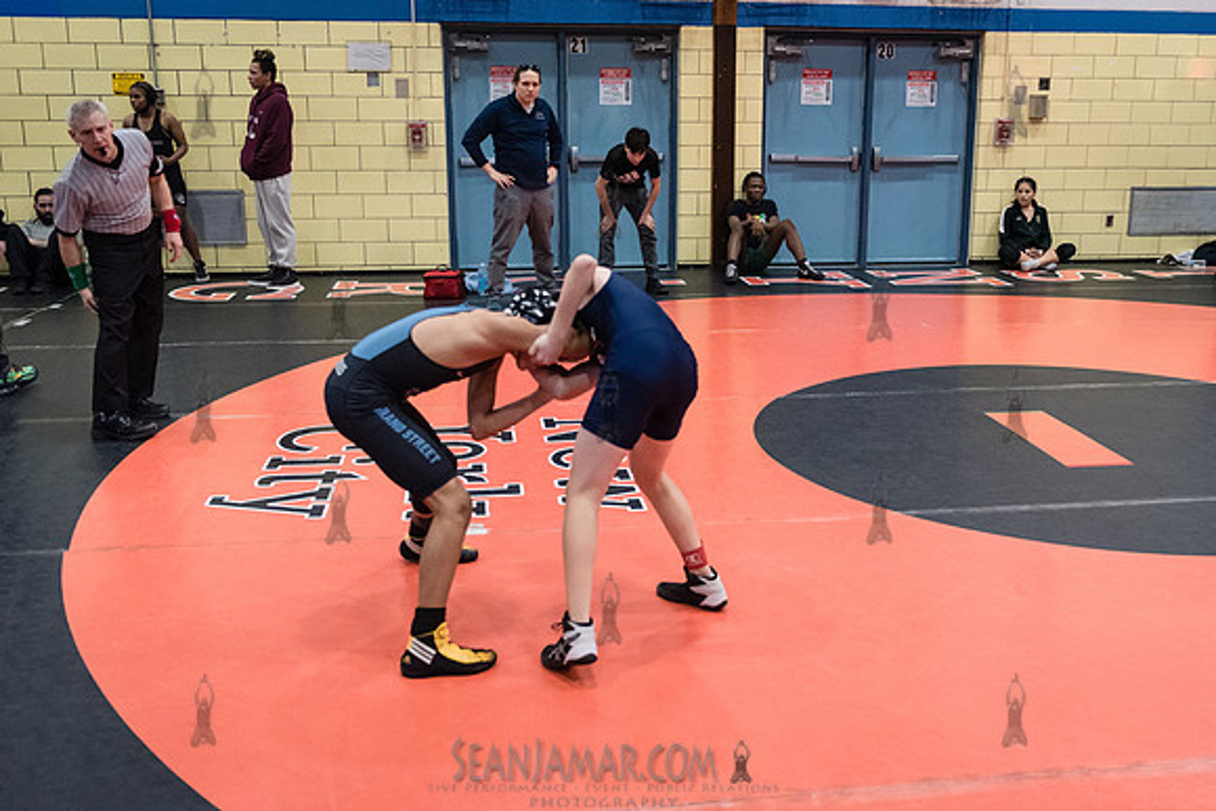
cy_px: 397
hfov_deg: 53.4
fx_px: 1207
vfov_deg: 37.2
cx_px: 676
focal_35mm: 36
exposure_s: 1/500
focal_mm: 32
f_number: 3.2
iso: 8000
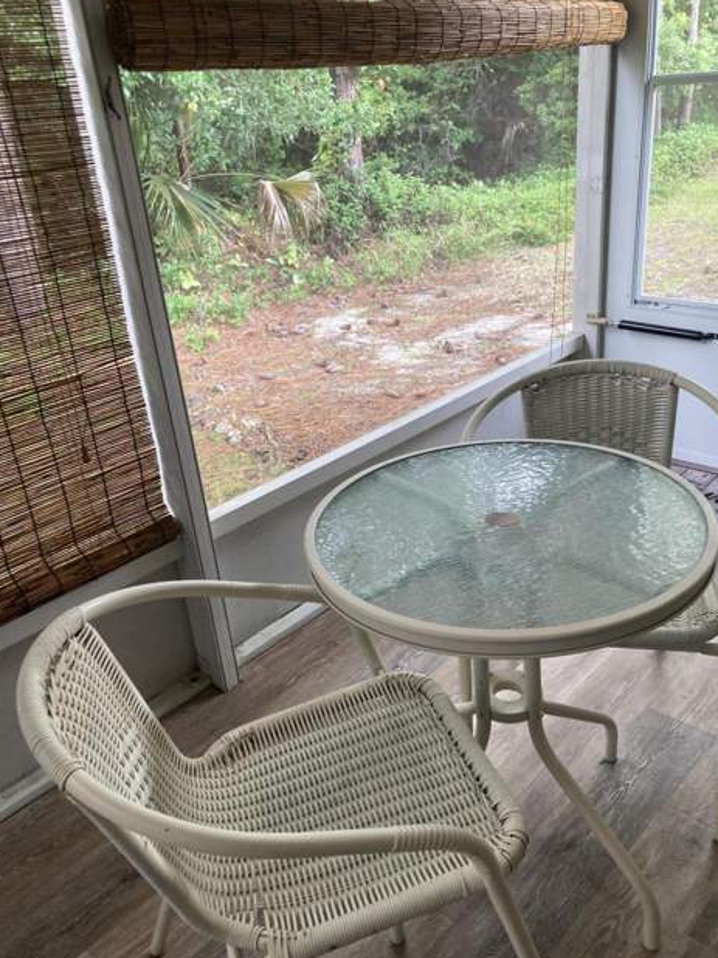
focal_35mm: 29
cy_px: 482
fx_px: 803
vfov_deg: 61.7
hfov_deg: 48.2
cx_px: 361
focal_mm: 3.99
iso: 80
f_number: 1.8
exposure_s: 1/78
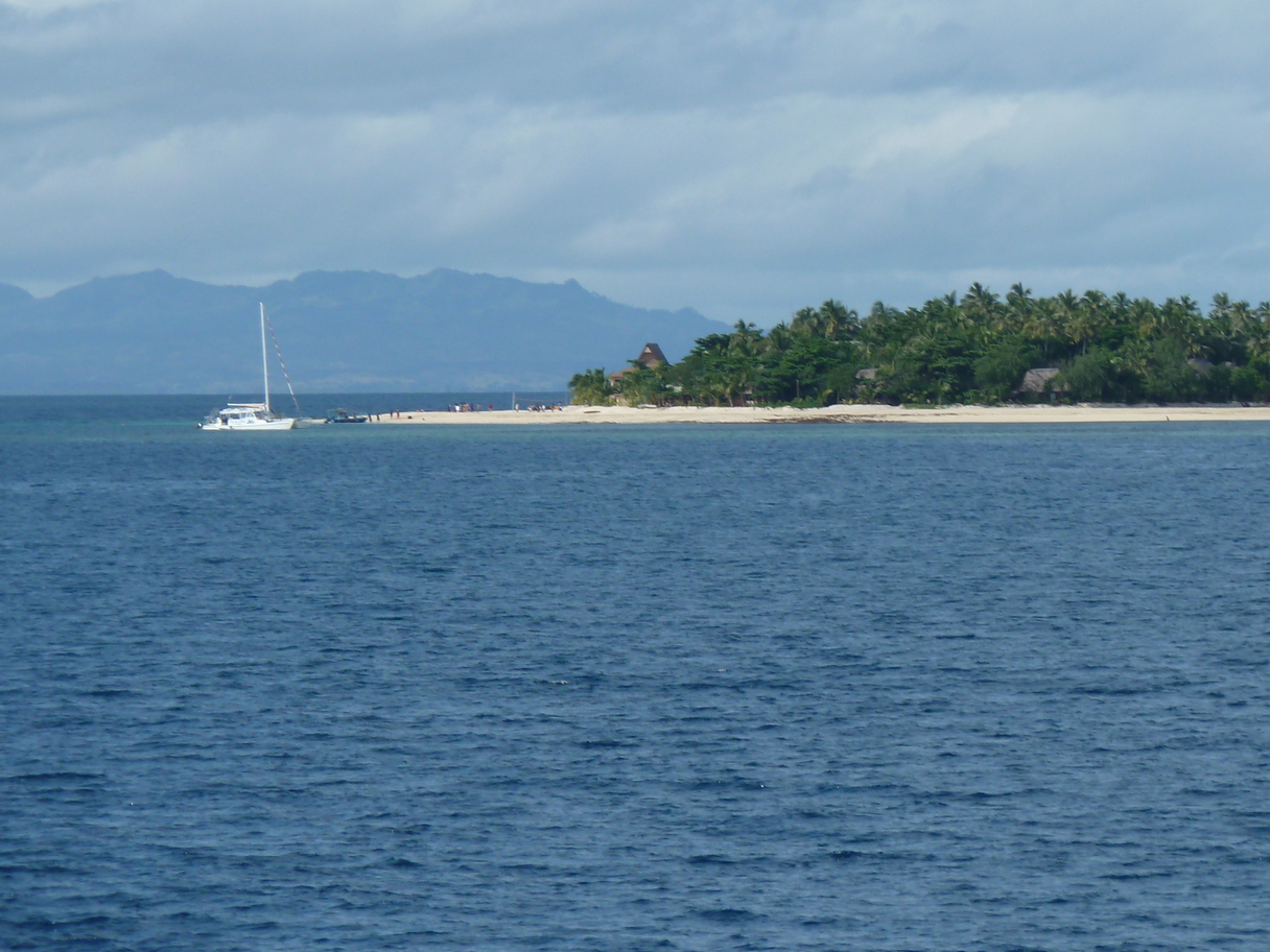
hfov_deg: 7.7
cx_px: 772
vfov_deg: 5.8
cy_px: 377
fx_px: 9466
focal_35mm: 258
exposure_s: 1/500
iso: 80
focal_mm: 32.1
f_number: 5.6
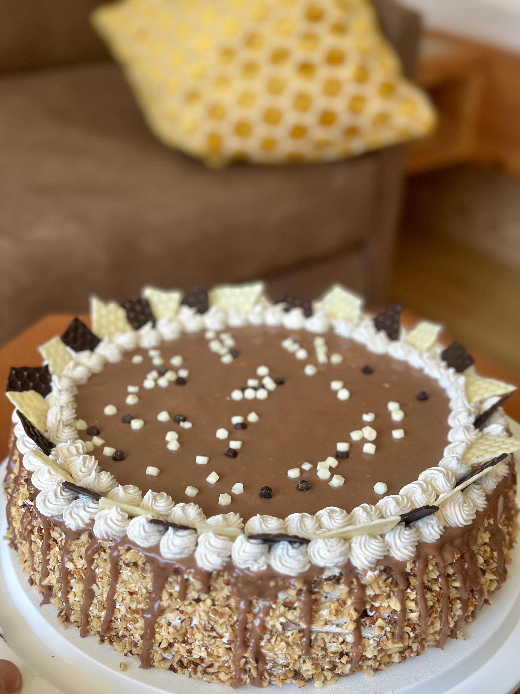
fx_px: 961
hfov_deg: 30.3
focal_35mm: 48
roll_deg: -3.5
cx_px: 260
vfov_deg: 39.7
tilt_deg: -30.7
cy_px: 347
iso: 125
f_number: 1.78
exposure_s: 1/121
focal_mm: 6.86
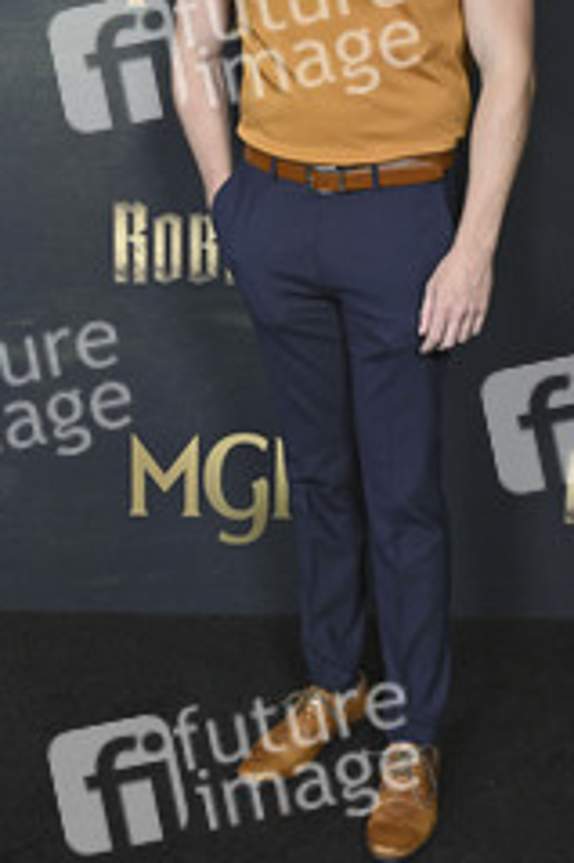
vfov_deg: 29.7
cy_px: 227
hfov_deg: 20.3
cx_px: 339
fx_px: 1605
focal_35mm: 67
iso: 1600
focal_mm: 40
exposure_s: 1/320
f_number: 6.3
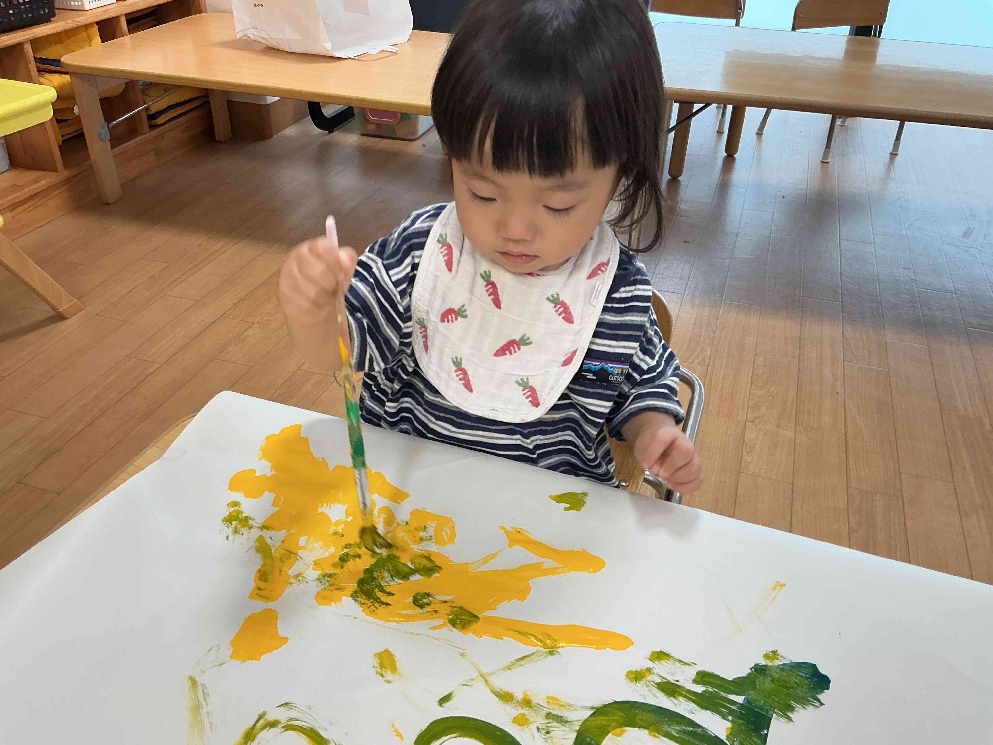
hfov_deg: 61.7
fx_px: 832
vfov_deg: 48.2
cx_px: 496
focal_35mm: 29
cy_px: 372
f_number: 1.8
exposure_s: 1/60
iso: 40
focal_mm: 3
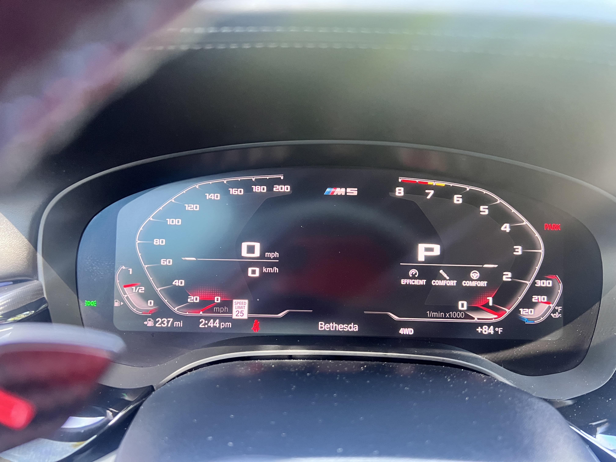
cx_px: 308
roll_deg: +2.8
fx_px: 463
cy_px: 231
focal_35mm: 26
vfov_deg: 53.1
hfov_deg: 67.3
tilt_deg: -18.6
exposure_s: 1/60
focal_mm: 5.7
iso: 400
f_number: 1.5
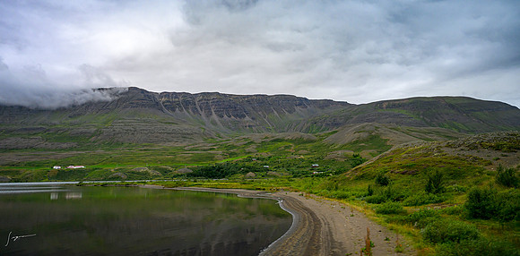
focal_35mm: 28
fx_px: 372
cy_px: 91
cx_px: 250
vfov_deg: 37.7
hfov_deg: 69.9
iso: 220
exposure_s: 1/400
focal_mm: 24
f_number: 2.8
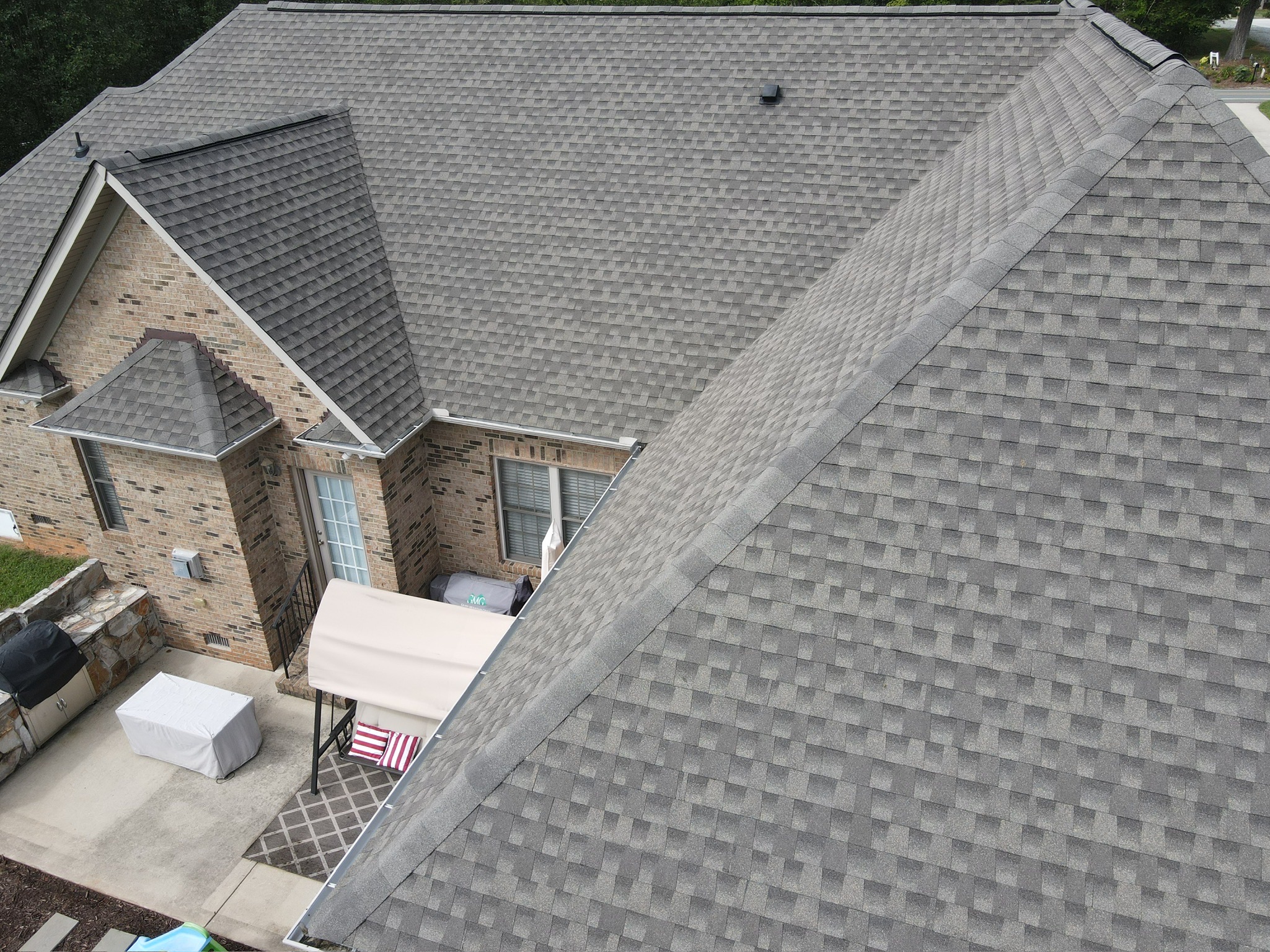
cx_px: 635
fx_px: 881
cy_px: 476
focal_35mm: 24
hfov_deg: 71.6
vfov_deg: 56.8
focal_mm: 4.5
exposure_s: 1/350
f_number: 2.8
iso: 100
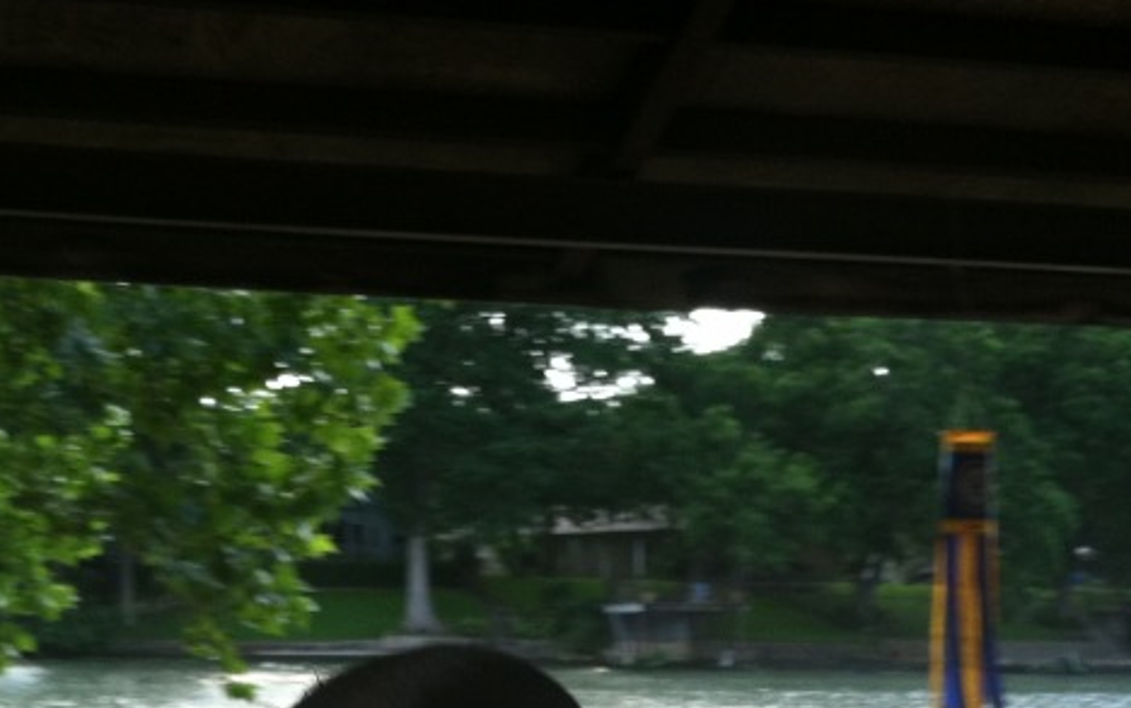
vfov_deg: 15.5
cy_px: 887
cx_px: 232
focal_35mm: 81
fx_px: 2498
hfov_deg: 25.1
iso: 80
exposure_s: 1/129
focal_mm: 3.85
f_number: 2.8
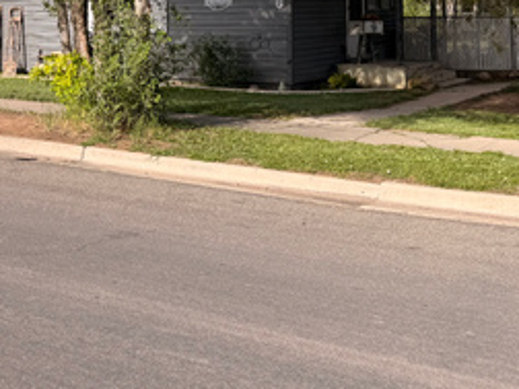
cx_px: 51
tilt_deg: +0.2
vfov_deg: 23.0
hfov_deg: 30.3
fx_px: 915
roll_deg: +1.1
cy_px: -6
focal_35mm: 61
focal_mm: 6.76
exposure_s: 1/2299
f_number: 1.78
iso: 80
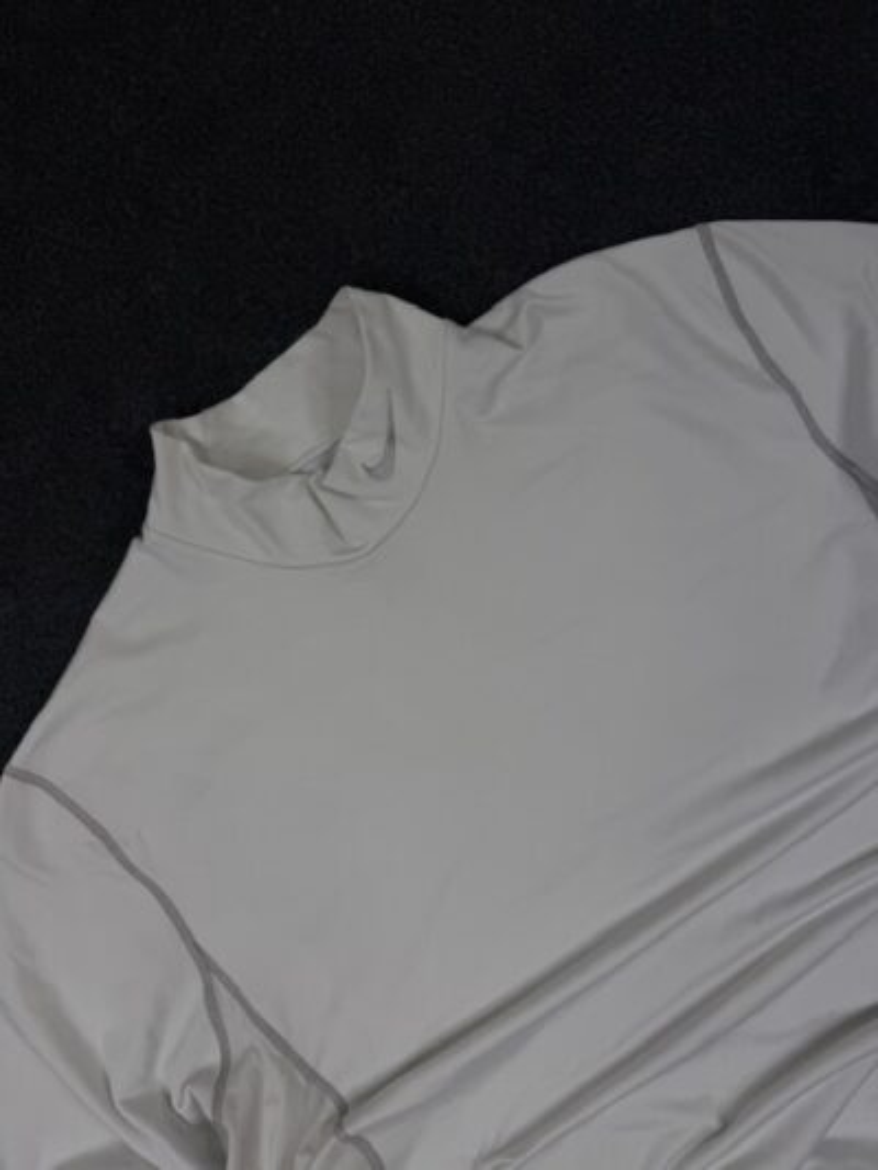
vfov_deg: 71.6
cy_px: 585
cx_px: 439
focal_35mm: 24
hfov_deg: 56.8
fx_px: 811
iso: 80
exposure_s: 1/660
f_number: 1.78
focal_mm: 6.76
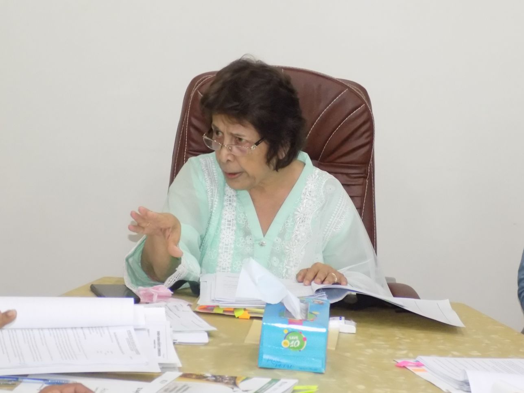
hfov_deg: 16.7
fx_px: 1786
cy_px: 196
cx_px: 262
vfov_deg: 12.6
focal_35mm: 118
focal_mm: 20.9
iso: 800
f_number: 4.8
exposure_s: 1/30
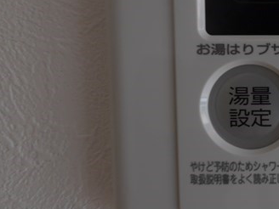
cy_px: 78
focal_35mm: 50
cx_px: 350
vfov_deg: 29.0
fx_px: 403
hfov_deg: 31.0
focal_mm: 8
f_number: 4
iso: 160
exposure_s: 1/60
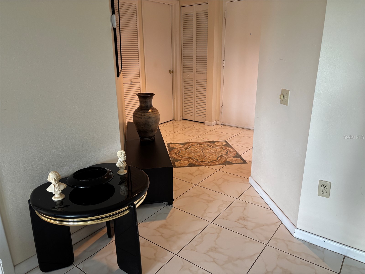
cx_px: 182
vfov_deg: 53.1
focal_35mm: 26
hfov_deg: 67.3
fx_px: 274
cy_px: 137
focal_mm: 5.96
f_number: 1.6
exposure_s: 1/60
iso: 160
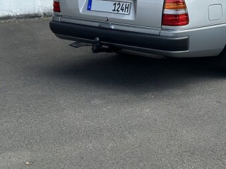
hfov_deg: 20.8
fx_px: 600
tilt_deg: -8.2
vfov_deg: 15.8
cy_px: 15
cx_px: 214
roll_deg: -0.3
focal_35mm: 92
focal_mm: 6.86
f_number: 1.78
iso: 100
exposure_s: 1/2469
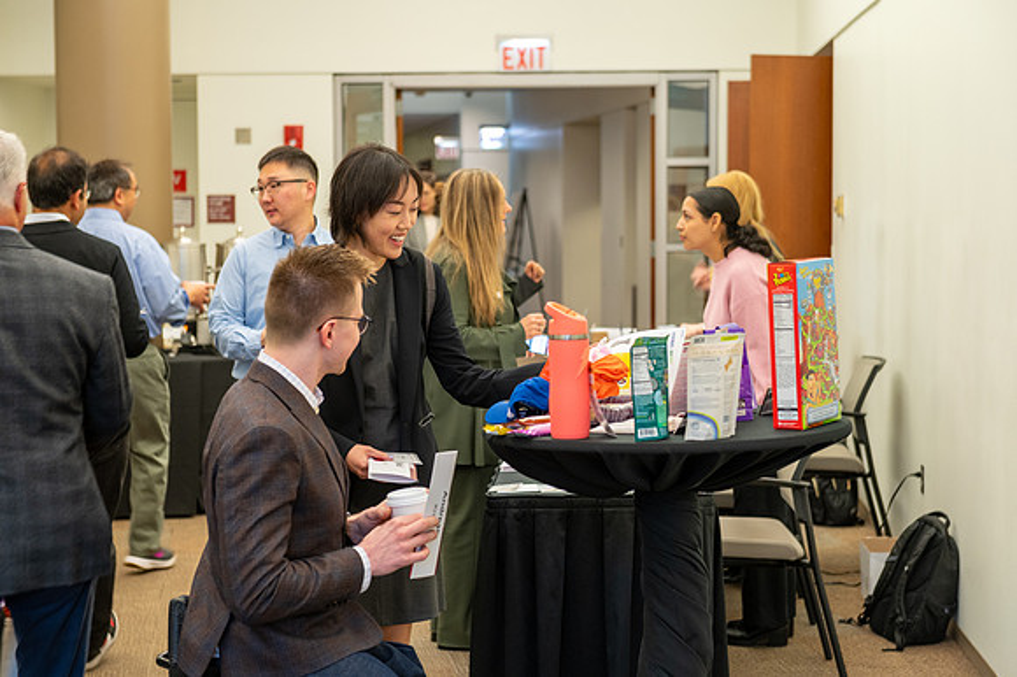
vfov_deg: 19.4
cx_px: 508
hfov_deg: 28.9
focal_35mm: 70
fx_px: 1976
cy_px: 338
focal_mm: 70
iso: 1250
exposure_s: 1/60
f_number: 4
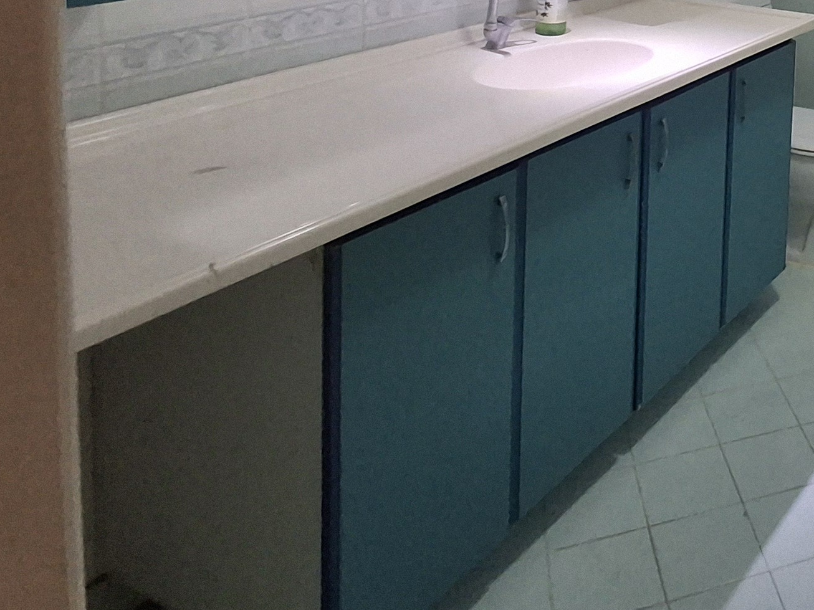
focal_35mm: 40
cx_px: 895
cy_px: -105
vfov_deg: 30.9
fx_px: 940
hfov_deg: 38.7
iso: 250
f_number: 2.2
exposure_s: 1/50
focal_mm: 1.64
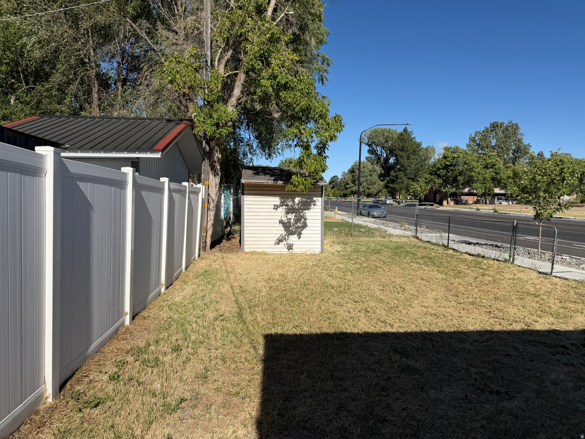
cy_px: 220
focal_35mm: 24
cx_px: 292
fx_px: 406
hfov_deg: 71.6
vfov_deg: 56.8
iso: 80
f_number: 1.78
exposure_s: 1/6711
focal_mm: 6.76
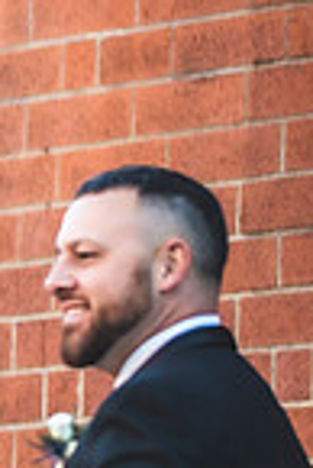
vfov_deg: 4.4
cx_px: -565
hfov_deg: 2.9
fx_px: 6036
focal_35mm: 464
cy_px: 366
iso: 640
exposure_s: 1/640
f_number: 2.8
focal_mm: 116
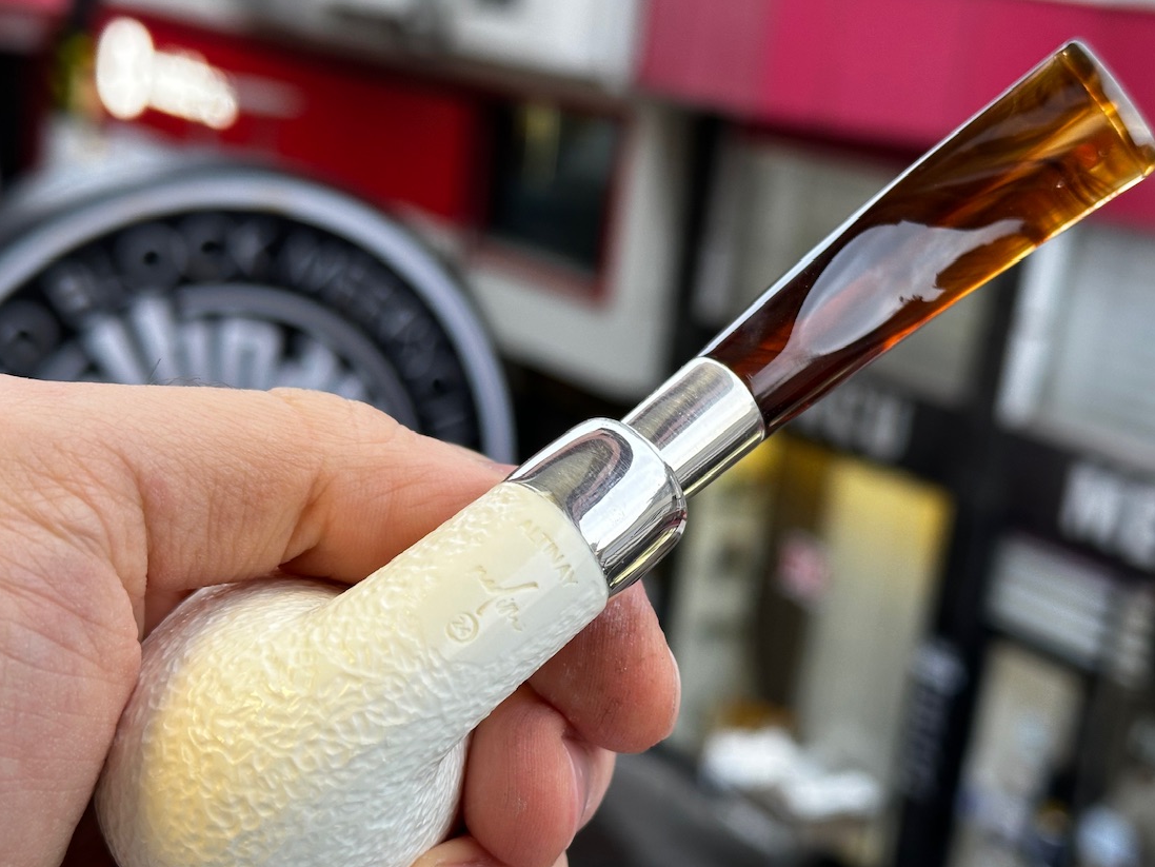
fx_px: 1869
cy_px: 471
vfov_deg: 26.1
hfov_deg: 34.3
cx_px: 622
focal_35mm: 56
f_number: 1.78
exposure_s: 1/100
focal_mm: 6.86
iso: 100
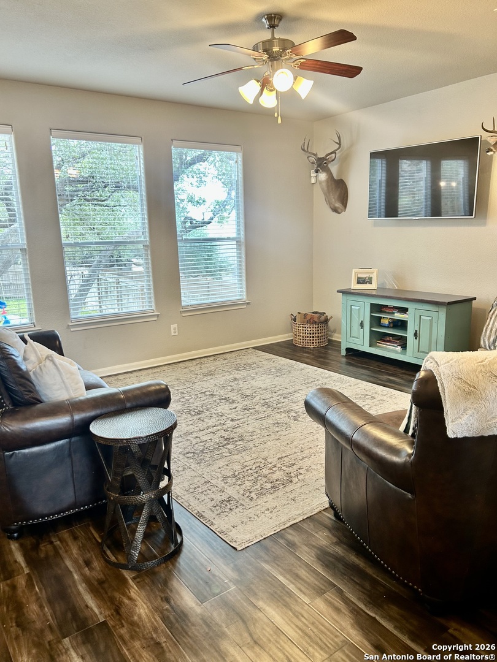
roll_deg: +1.5
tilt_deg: -11.9
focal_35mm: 26
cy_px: 331
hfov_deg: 53.1
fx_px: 498
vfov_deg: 67.3
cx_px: 248
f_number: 1.5
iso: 80
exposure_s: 1/60
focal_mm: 5.7
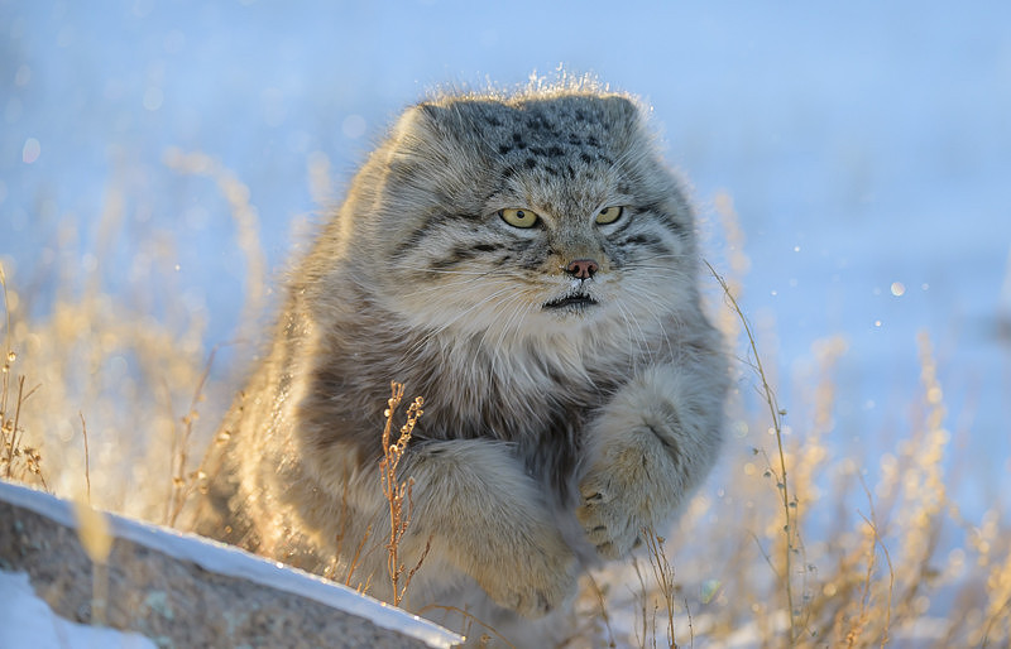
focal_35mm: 224
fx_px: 6218
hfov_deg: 9.3
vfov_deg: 6.0
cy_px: 257
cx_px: 589
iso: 800
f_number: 5
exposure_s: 1/2500
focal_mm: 190
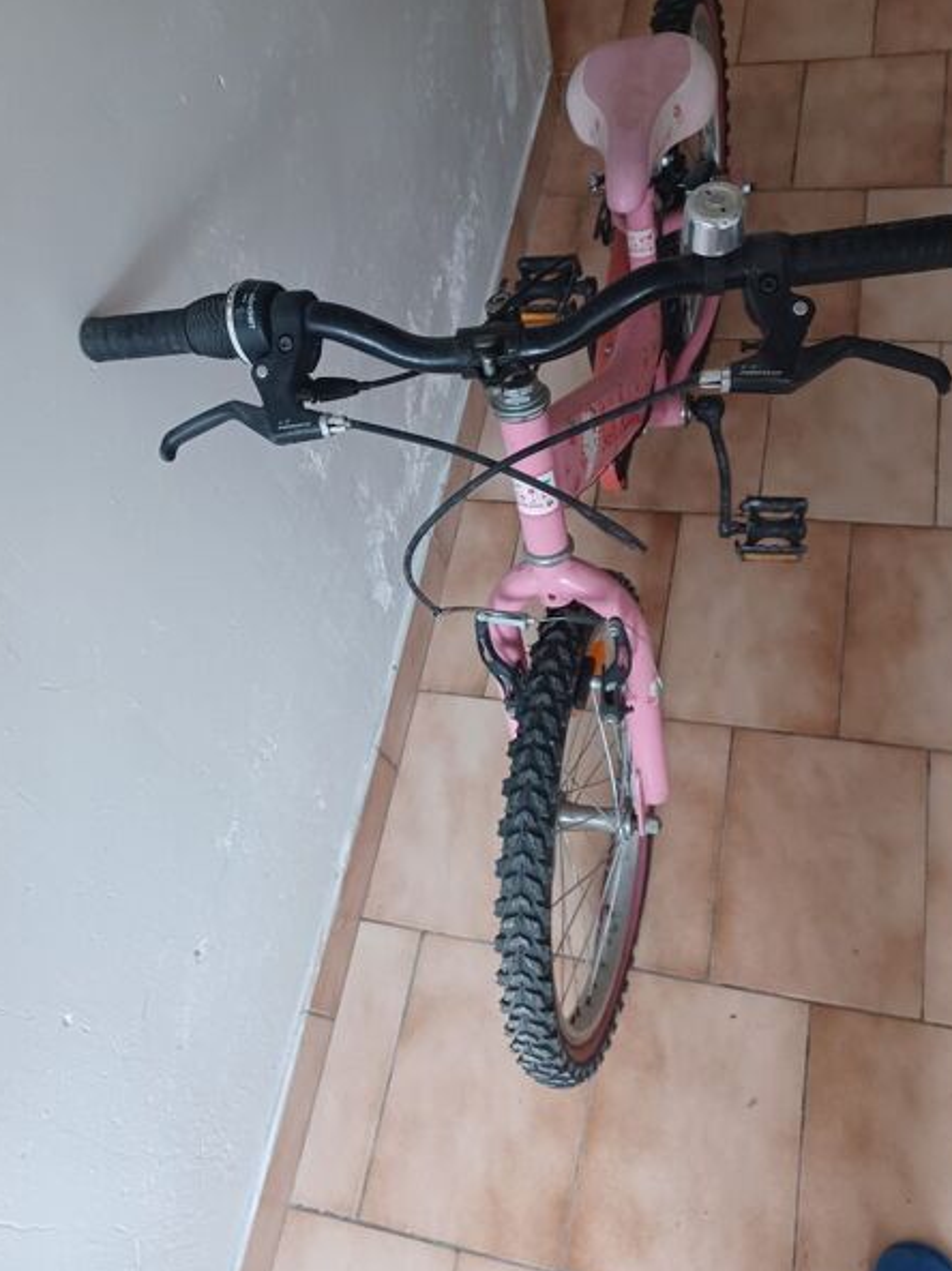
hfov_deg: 51.3
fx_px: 991
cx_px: 502
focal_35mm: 27
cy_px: 641
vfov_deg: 65.4
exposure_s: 1/50
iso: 320
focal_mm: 4.6
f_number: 1.8
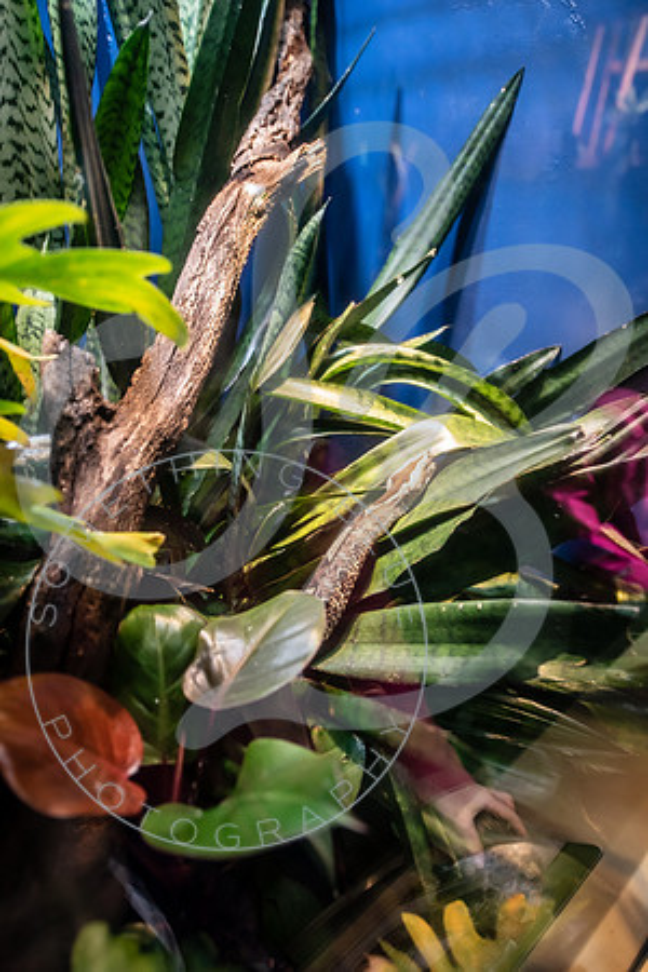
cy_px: 486
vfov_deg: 73.7
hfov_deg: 53.1
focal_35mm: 24
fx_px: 648
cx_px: 324
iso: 1600
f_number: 2.8
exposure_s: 1/250
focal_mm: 24
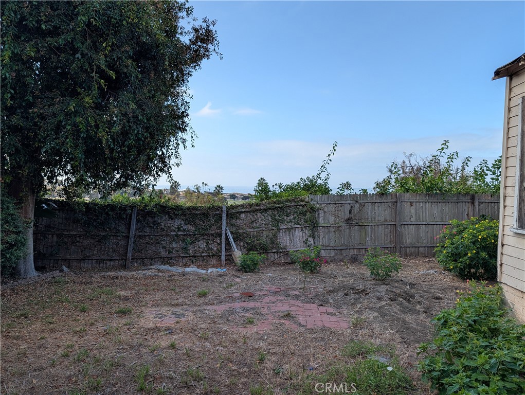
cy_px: 198
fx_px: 364
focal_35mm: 24
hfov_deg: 71.5
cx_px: 262
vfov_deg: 56.9
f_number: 1.68
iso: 21
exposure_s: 1/711
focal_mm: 6.9
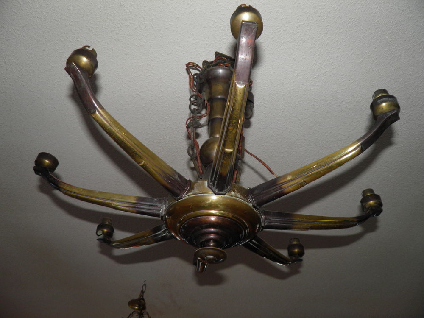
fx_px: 343
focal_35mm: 28
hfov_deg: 63.4
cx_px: 212
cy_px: 159
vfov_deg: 49.7
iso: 100
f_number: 2.8
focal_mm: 4.9
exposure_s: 1/30
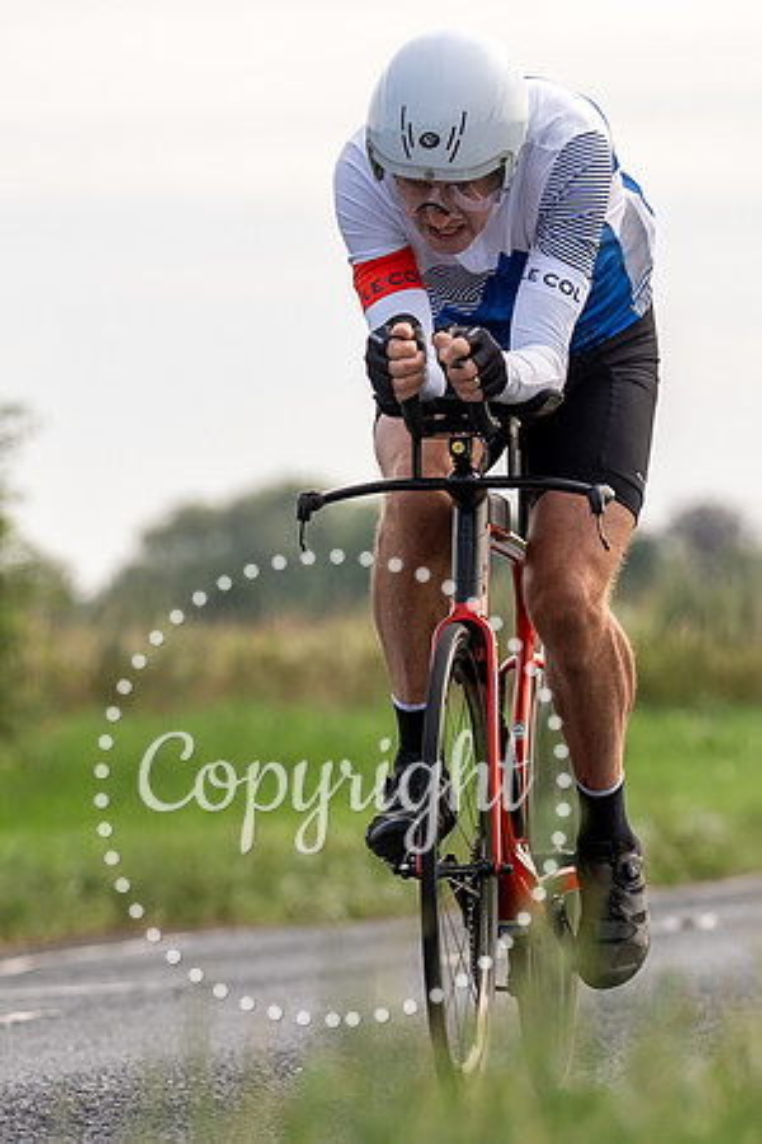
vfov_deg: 4.2
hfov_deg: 2.8
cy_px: 618
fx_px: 15554
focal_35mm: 490
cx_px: 409
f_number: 4
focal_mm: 160
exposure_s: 1/1000
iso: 160
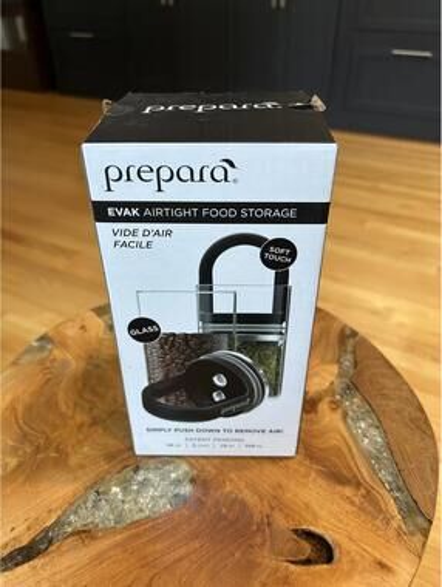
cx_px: 221
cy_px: 294
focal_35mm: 26
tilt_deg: -34.5
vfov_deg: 67.2
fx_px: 442
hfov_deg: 53.2
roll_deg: +0.2
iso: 160
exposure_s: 1/60
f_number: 1.5
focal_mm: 5.7
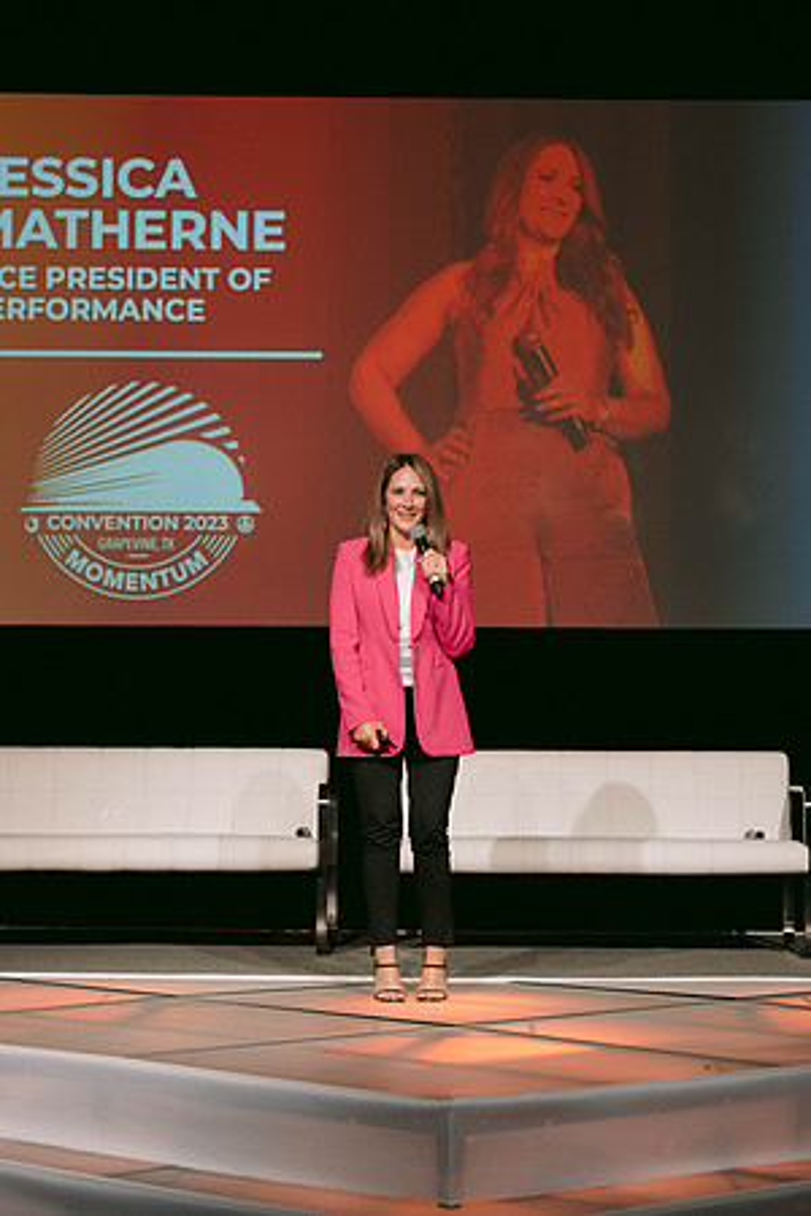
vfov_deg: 23.9
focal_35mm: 85
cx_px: 406
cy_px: 608
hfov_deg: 16.1
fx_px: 2872
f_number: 3.2
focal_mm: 85
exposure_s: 1/320
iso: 400
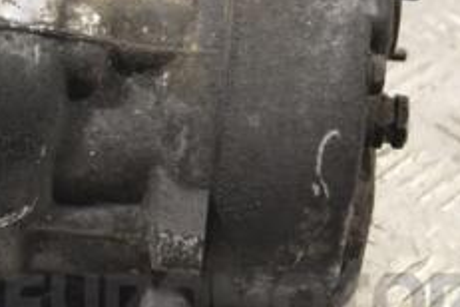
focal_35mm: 187
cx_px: -32
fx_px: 2389
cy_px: 38
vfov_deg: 7.3
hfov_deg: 10.9
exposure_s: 1/200
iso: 3200
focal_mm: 48
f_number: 7.1
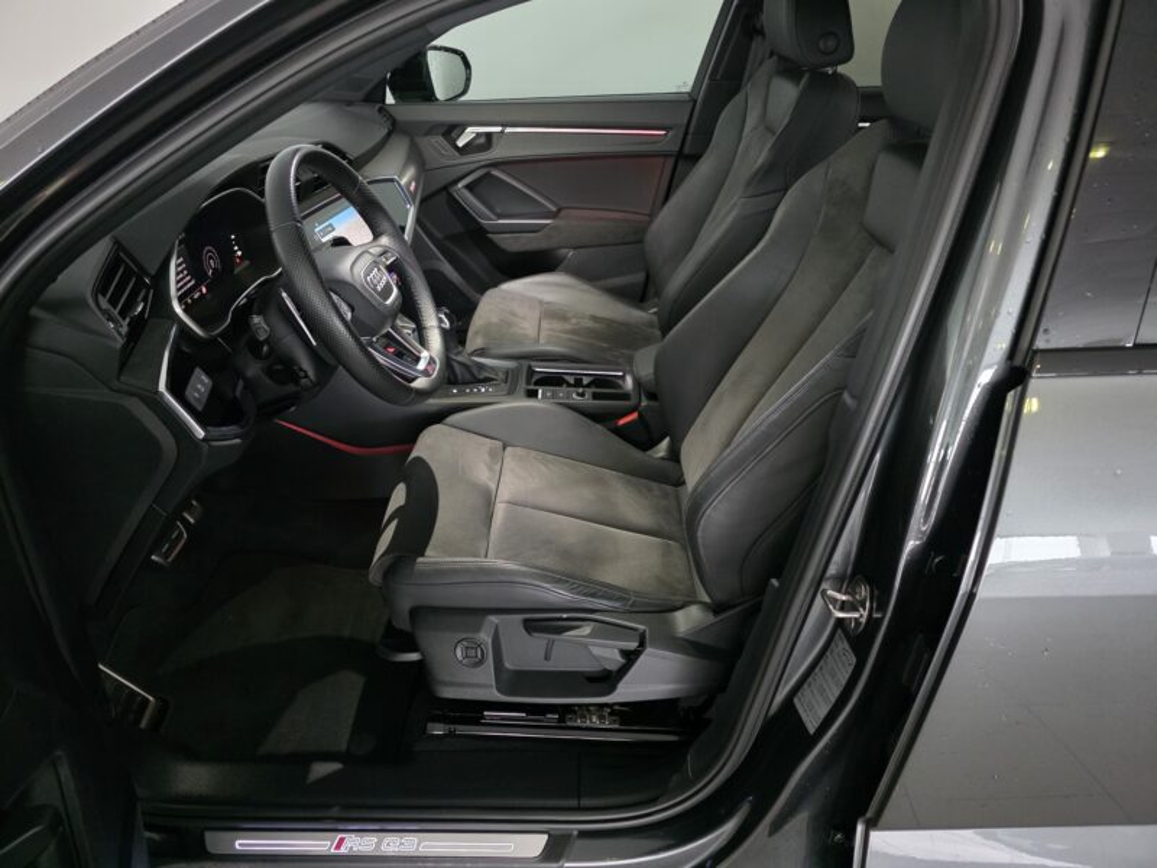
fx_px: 769
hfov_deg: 73.9
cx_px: 578
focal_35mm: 23
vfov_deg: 58.9
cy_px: 434
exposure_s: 1/25
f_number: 1.7
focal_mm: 6.3
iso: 1600
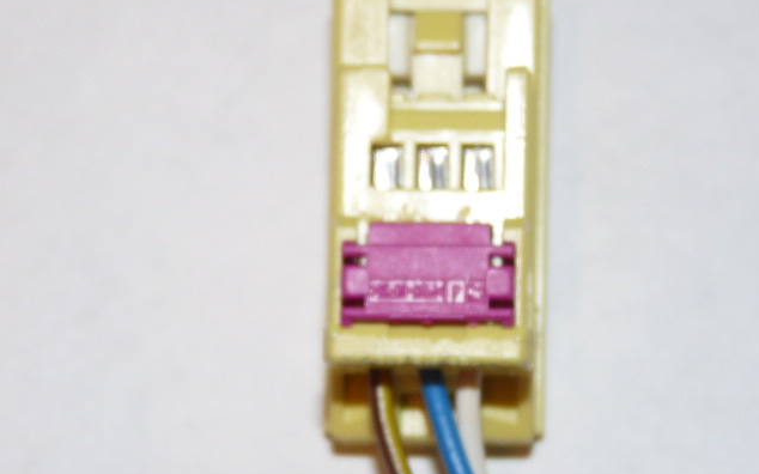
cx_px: 382
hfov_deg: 13.7
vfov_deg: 8.6
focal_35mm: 153
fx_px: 3164
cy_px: 219
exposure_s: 1/40
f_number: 3.4
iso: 100
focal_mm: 14.4
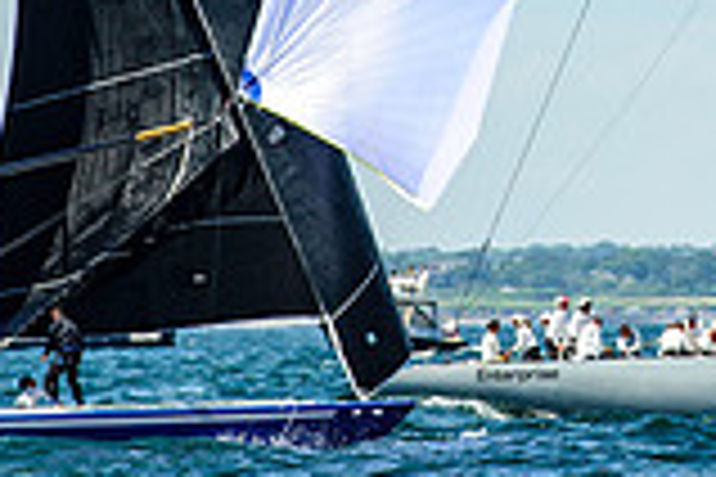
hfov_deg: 2.8
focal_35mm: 731
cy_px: -162
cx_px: 680
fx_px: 14538
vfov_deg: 1.9
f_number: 5
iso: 320
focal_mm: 200
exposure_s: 1/1600
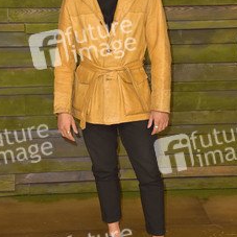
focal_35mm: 84
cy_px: 97
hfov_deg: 20.6
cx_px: 113
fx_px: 651
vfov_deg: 20.6
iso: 320
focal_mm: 56
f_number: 7.1
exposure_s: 1/250
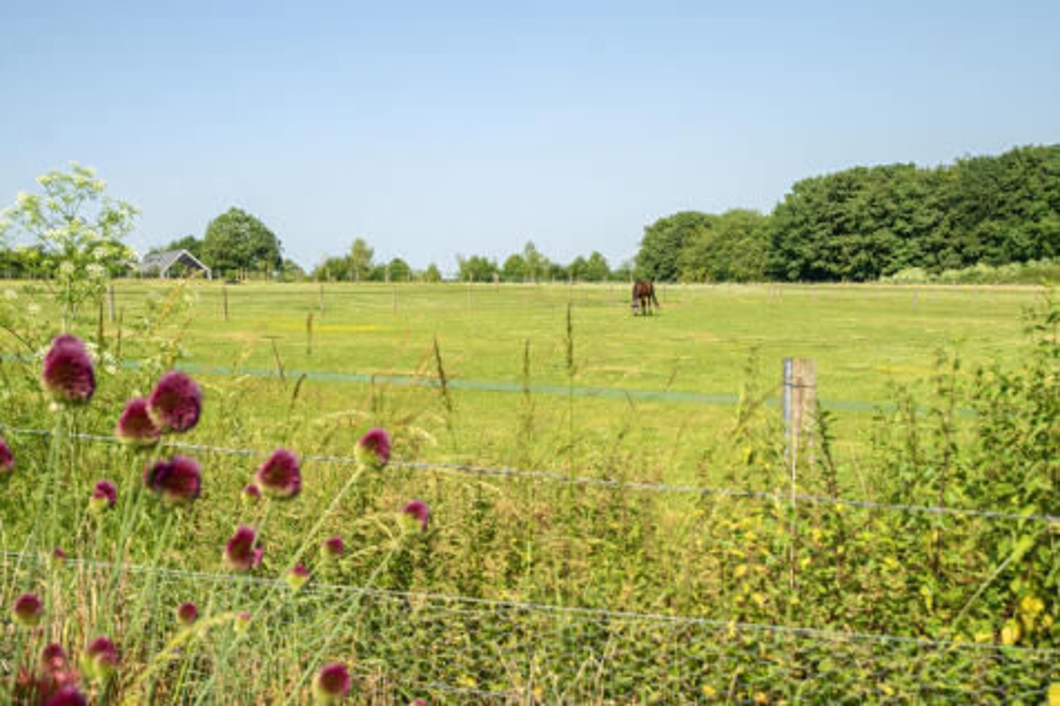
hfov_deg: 53.1
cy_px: 353
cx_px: 530
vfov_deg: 36.8
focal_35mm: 36
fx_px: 1060
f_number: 4
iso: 400
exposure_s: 1/3200
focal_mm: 24
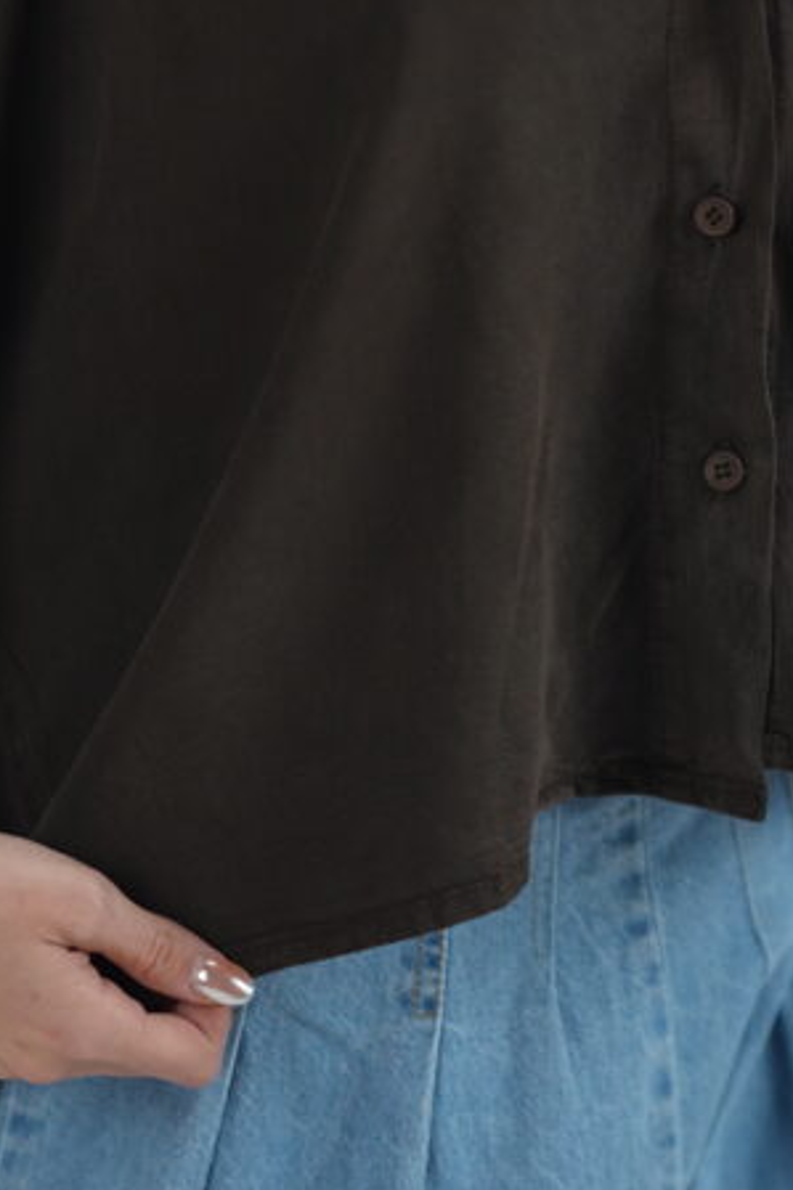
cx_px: 379
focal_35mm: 193
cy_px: 411
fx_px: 6381
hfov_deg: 7.1
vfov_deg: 10.7
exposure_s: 1/200
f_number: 1.6
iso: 80
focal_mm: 85
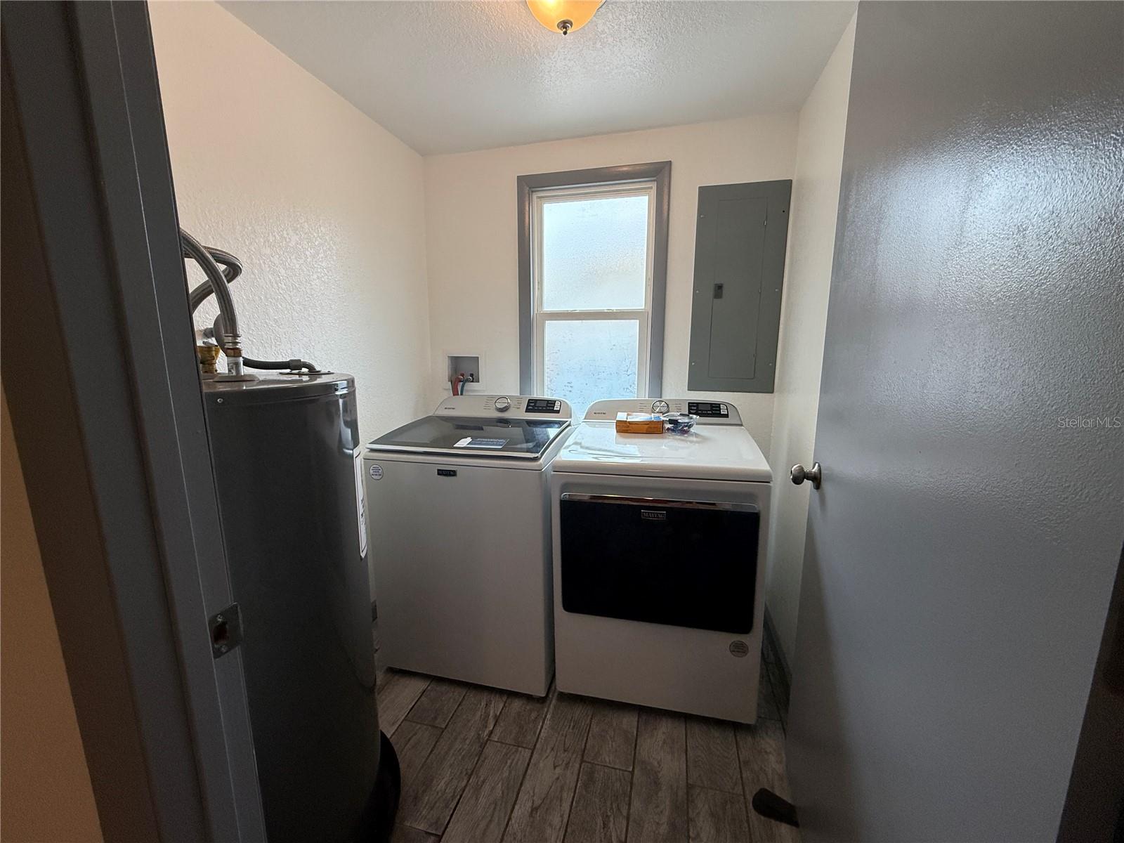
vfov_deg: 85.7
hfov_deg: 102.1
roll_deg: -0.6
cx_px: 562
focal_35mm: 14
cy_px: 422
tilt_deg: -9.4
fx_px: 455
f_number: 2.2
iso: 160
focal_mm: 2.22
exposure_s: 1/120
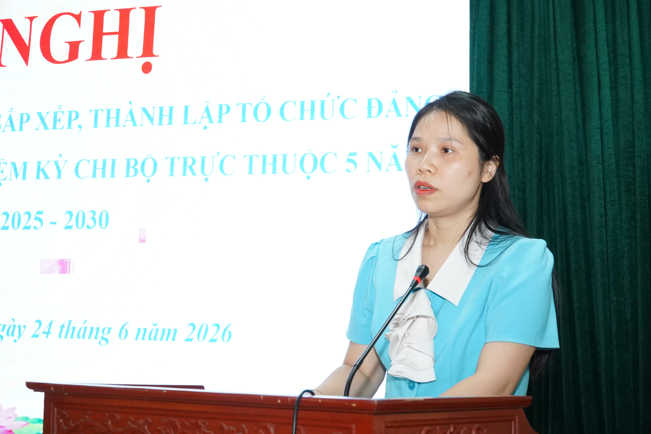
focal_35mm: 51
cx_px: 326
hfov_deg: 38.9
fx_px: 922
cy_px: 217
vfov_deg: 26.5
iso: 5000
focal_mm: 34
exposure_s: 1/100
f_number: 7.1
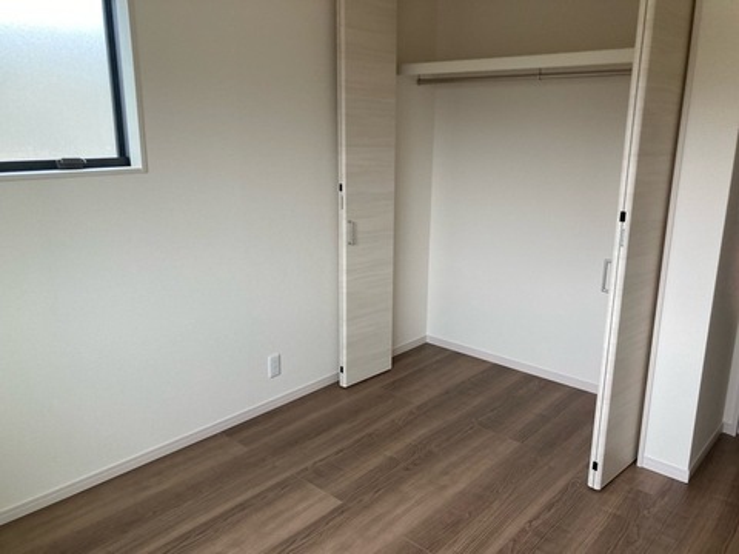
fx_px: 598
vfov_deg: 49.7
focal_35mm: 28
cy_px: 277
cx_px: 370
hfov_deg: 63.4
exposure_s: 1/121
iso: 80
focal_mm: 3.99
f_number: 1.8
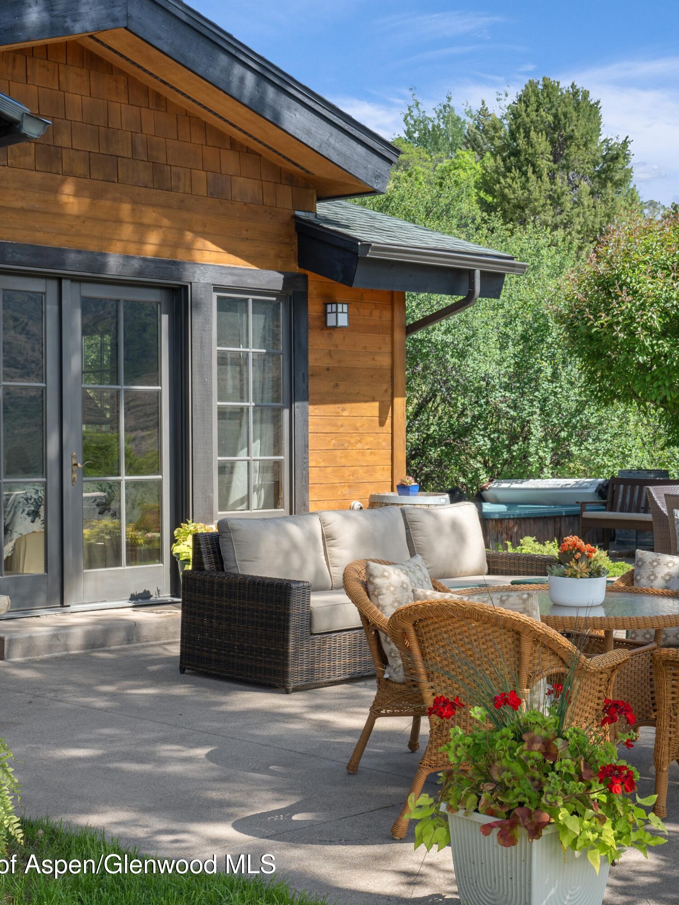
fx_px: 1517
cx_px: 489
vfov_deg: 33.2
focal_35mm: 58
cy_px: 451
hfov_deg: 25.0
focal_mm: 40
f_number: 10
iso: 100
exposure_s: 1/15
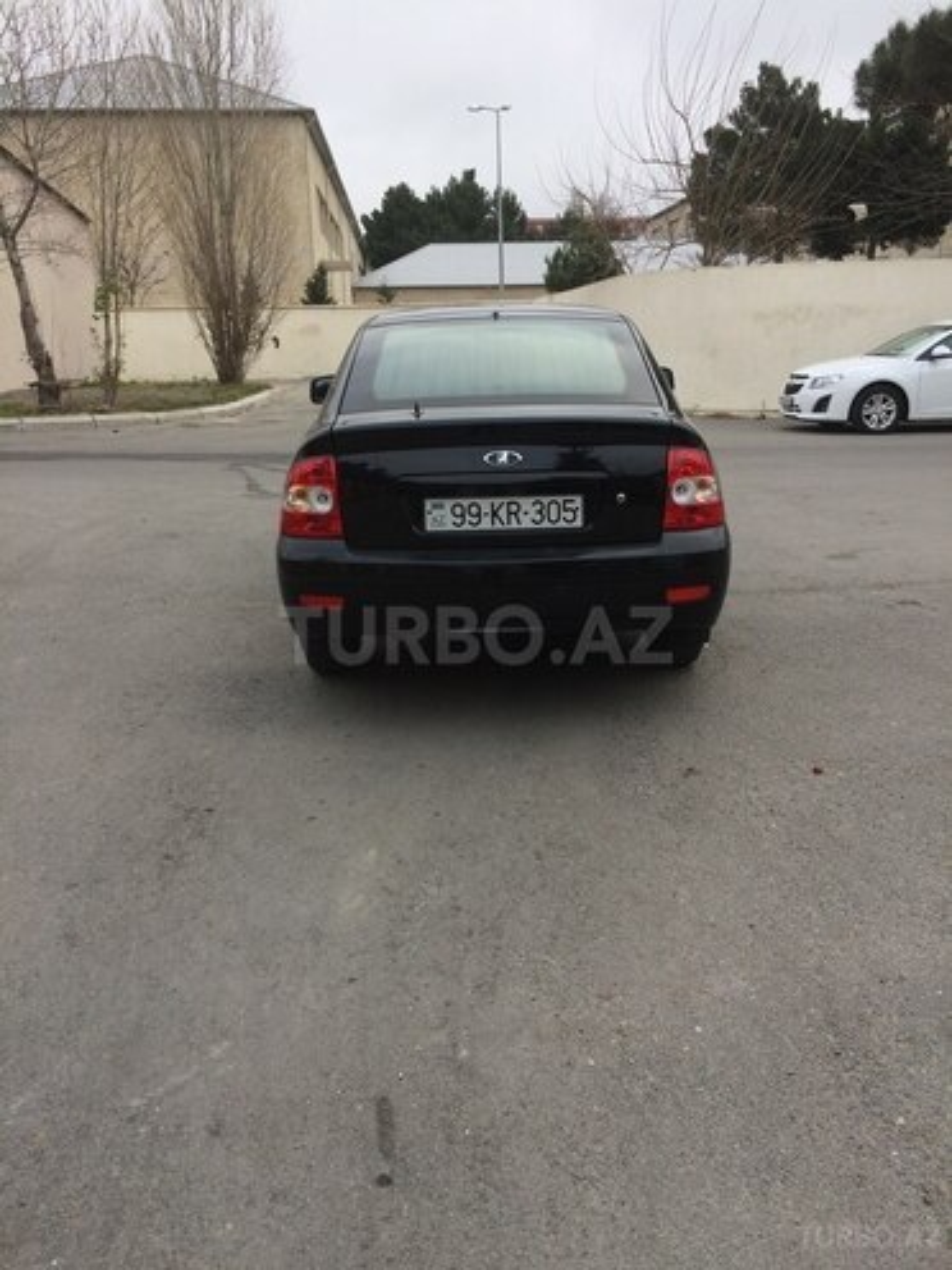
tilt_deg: -16.4
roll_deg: +3.3
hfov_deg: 48.2
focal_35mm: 29
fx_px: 1063
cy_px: 635
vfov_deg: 61.7
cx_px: 476
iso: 32
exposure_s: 1/285
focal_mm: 4.15
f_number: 2.2
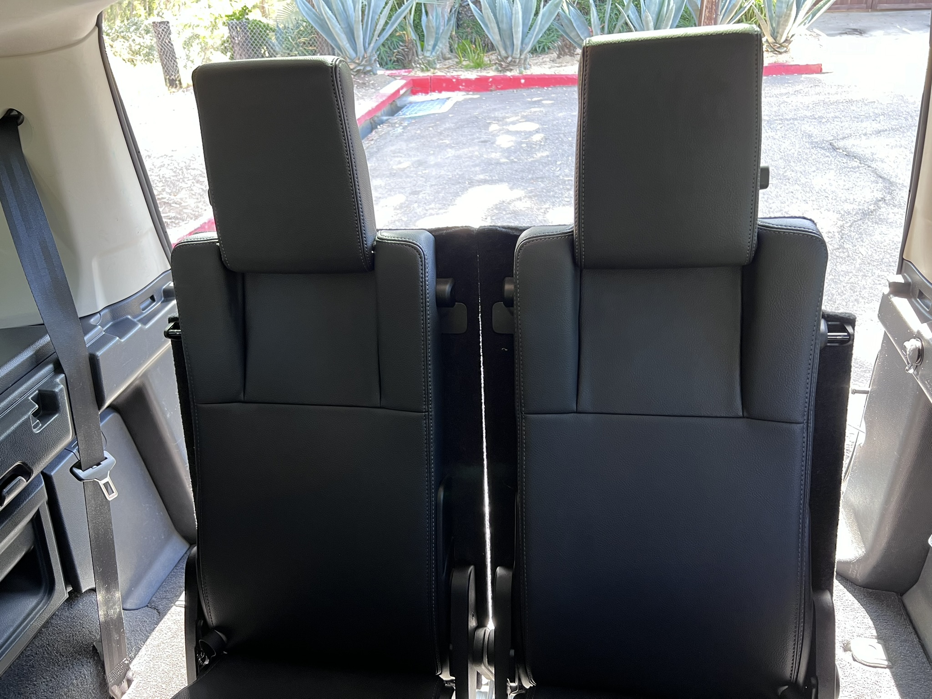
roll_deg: +4.1
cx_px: 466
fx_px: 700
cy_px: 350
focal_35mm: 26
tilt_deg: -29.3
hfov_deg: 67.3
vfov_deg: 53.1
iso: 125
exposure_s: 1/68
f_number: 1.5
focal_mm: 5.7
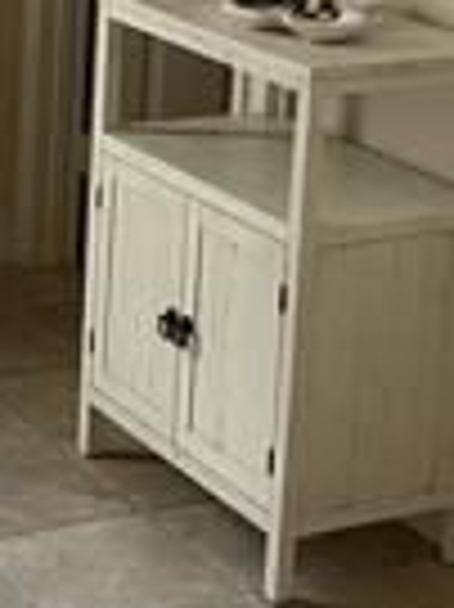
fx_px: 2154
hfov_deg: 11.9
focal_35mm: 123
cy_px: 63
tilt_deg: -12.1
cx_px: 22
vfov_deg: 15.8
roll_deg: -2.7
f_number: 1.6
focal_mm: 4.2
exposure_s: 1/40
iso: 400
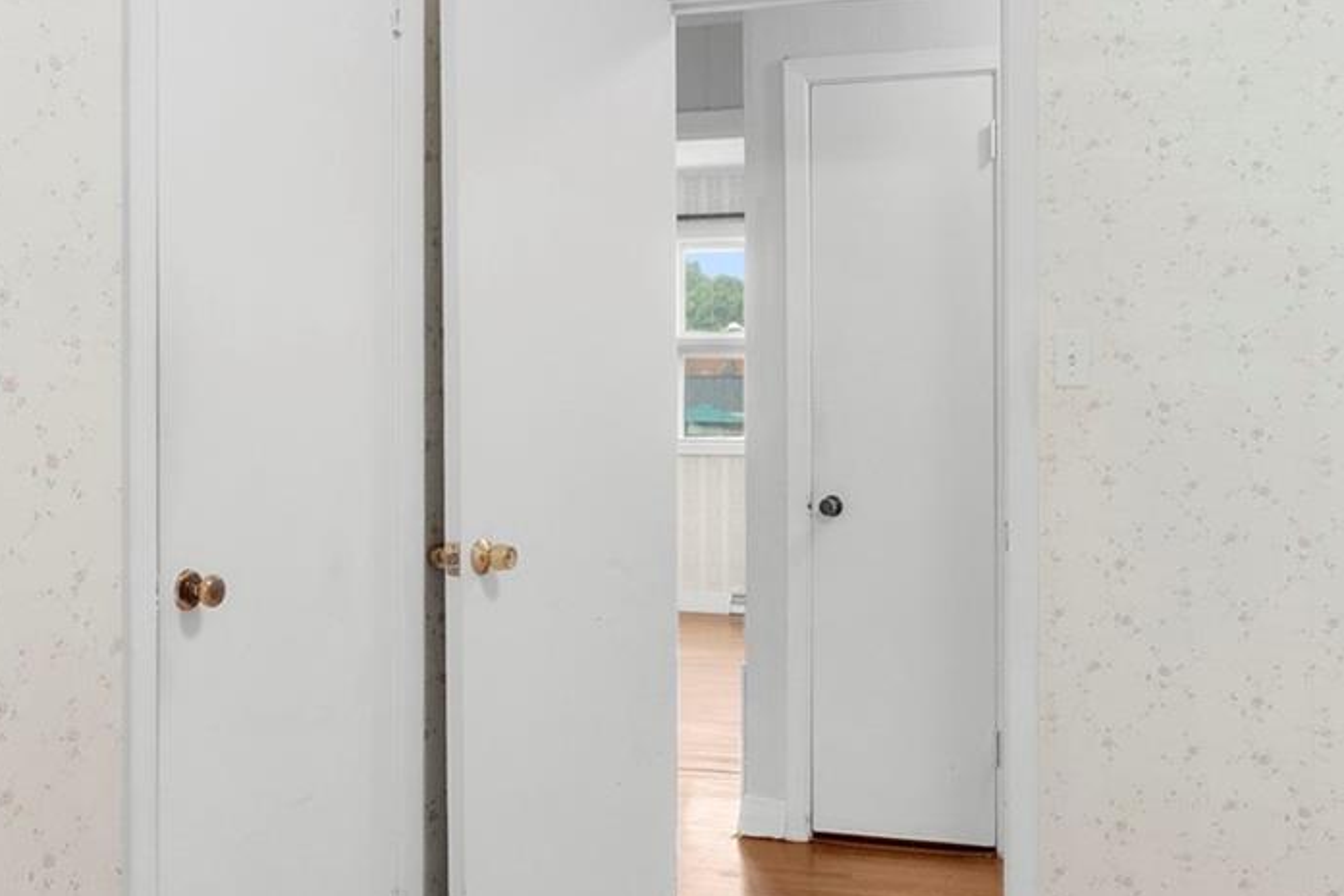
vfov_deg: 27.8
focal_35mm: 48
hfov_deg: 40.6
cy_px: 448
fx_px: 1810
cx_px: 806
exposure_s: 1/2
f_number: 9
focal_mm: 11
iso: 250
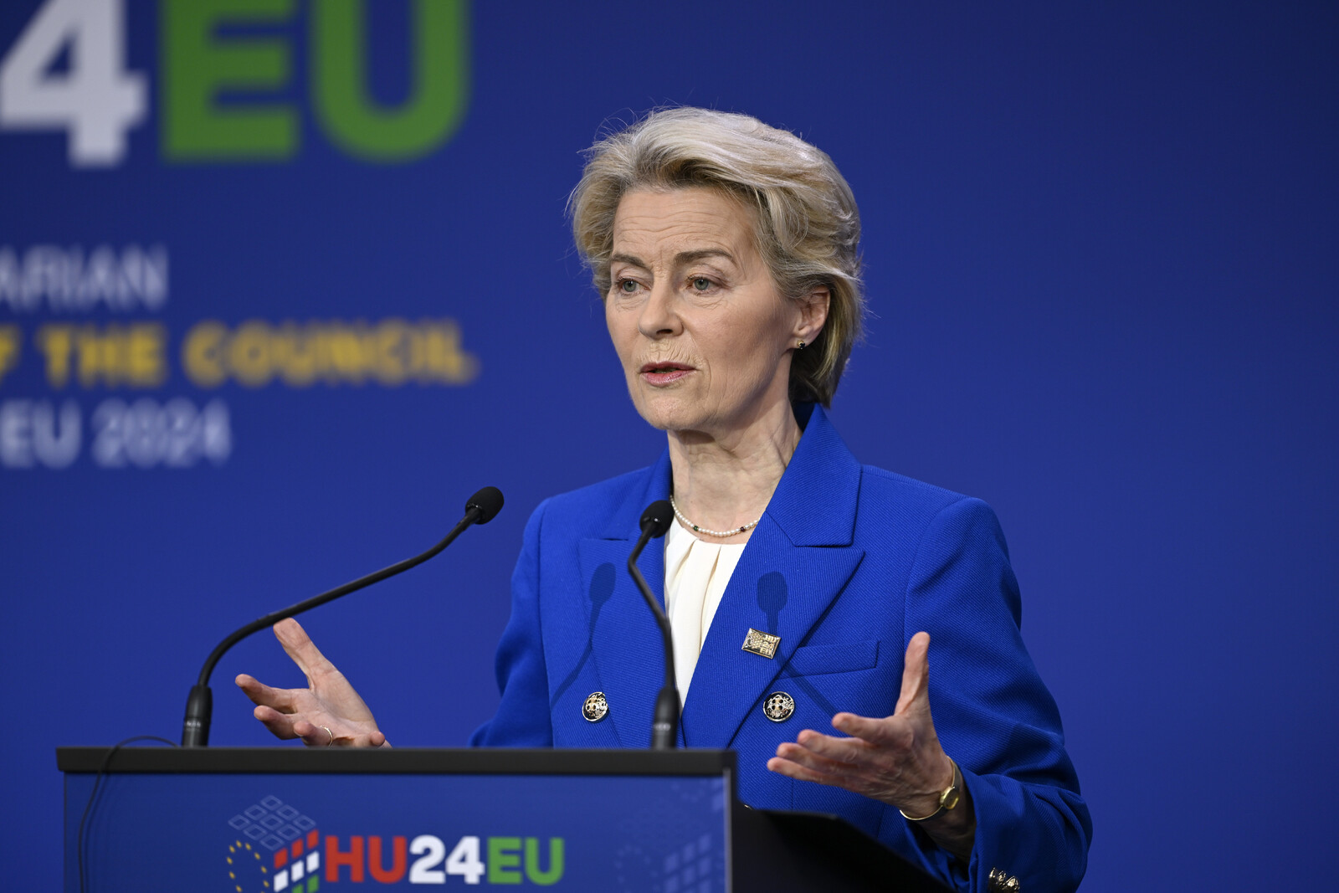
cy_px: 446
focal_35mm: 400
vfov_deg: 3.4
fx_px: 14878
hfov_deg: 5.2
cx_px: 670
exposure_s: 1/200
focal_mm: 400
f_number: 2.8
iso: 250
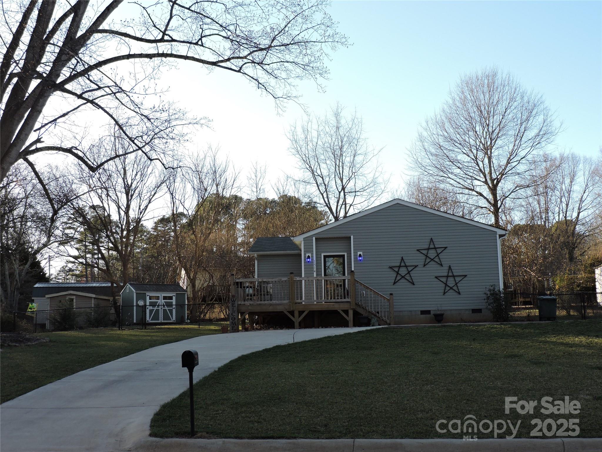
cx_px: 301
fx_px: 748
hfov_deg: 43.9
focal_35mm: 43
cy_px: 226
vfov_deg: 33.6
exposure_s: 1/320
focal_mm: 7.7
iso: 100
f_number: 3.4
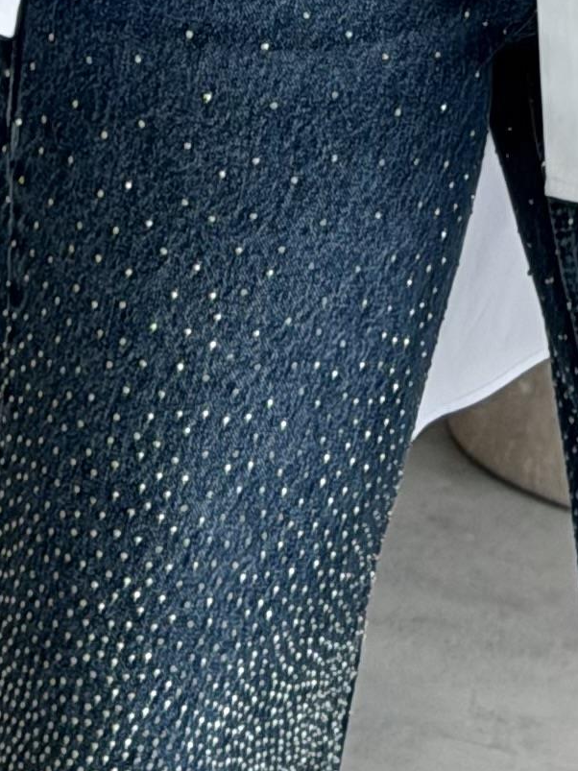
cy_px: -1102
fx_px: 5367
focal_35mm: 241
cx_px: 974
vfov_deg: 7.6
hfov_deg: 6.1
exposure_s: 1/375
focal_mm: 6.76
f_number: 1.78
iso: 64
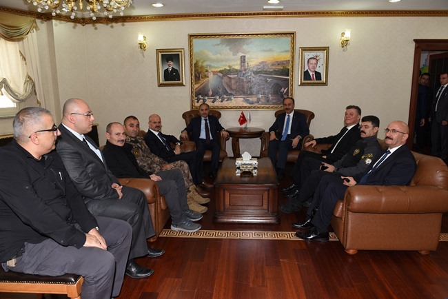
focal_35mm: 24
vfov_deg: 53.2
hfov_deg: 73.7
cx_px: 224
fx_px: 299
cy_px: 150
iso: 320
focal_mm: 24
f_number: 5.6
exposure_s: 1/60
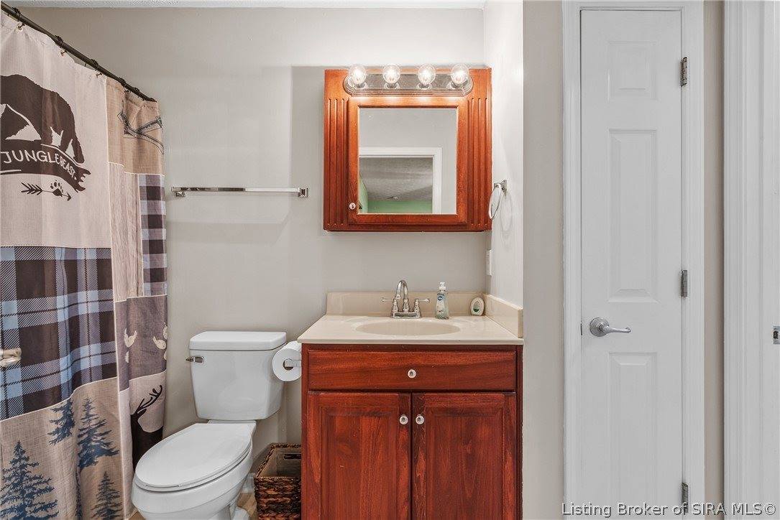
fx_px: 347
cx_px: 390
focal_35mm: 16
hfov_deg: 96.7
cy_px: 260
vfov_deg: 73.8
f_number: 11
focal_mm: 16
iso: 400
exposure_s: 1.6
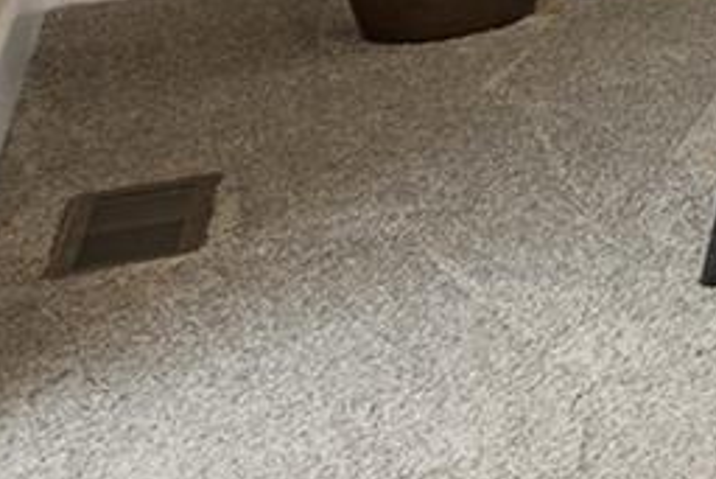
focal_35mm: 103
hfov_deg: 11.3
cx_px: 2168
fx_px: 2052
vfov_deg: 11.3
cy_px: -641
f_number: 8
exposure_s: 1.3
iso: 200
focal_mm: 16.5
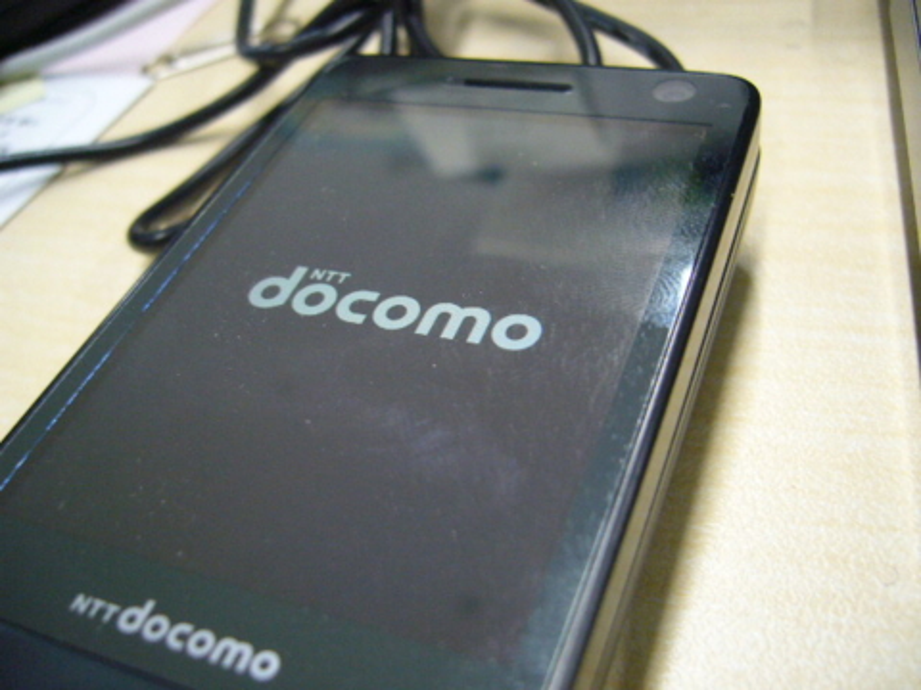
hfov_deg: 52.6
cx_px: 460
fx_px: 931
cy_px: 345
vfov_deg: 40.7
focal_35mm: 35
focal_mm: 5.8
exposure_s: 1/15
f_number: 2.8
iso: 160
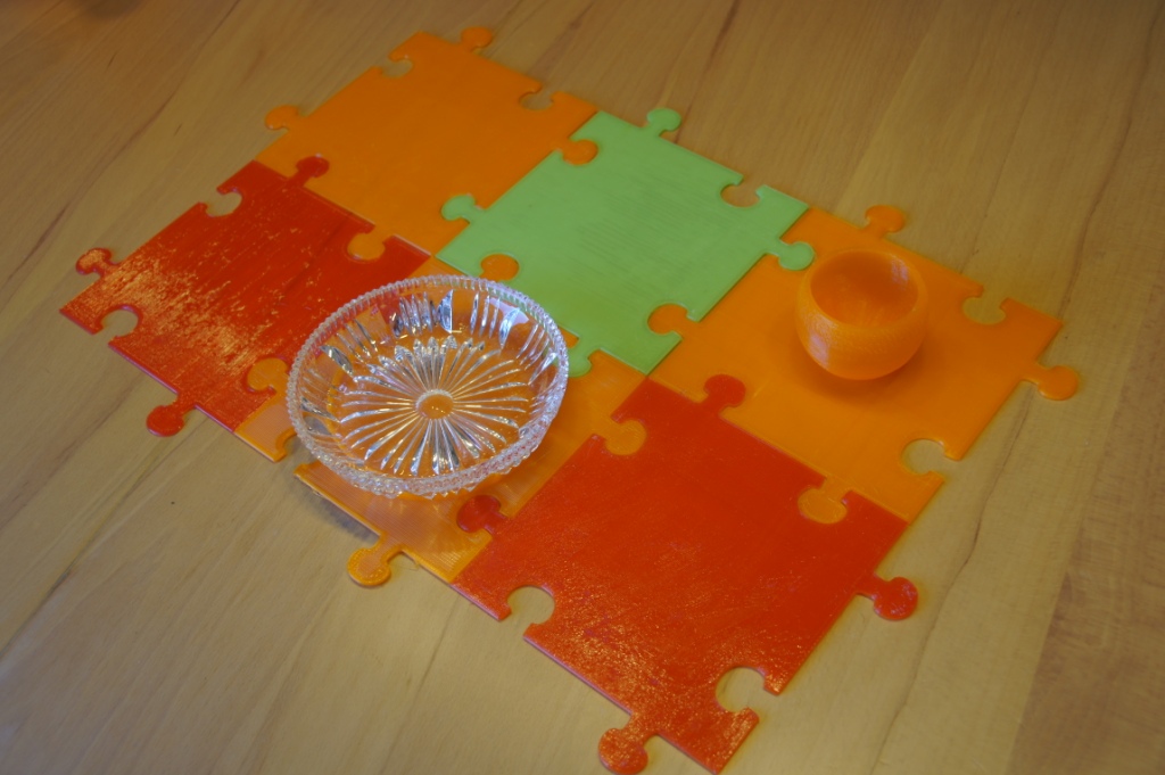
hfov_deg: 49.6
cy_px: 388
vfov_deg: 34.2
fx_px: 1261
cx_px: 582
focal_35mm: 39
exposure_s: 1/50
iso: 200
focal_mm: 26
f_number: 4.5
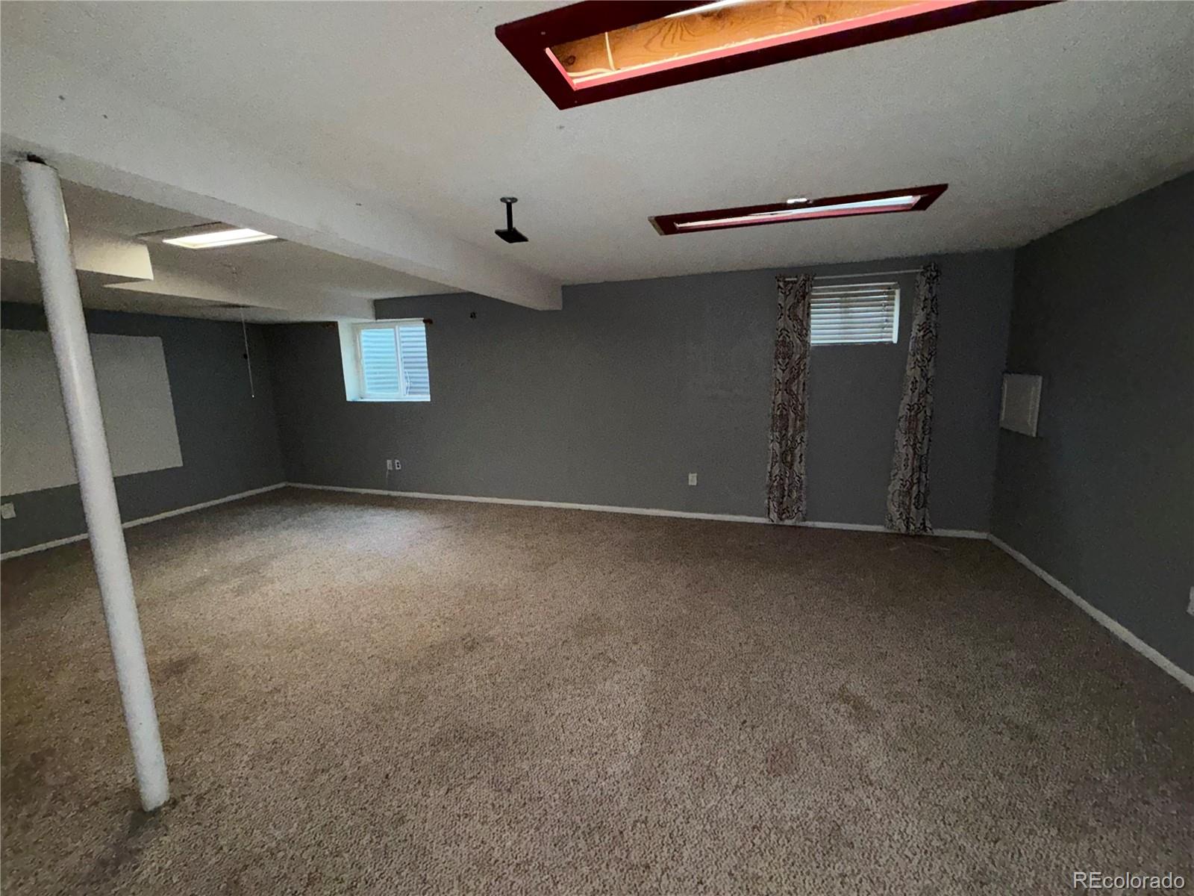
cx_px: 597
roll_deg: +1.0
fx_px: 483
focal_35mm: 14
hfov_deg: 102.1
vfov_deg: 85.7
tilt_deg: -9.3
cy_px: 448
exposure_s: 1/36
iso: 400
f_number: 2.2
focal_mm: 2.22
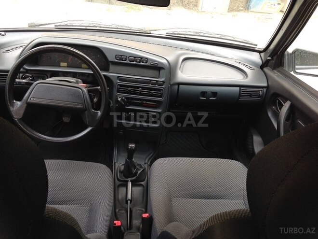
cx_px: 159
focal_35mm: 33
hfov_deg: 55.4
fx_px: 303
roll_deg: -6.8
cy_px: 120
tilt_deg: -29.2
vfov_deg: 42.9
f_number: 2.4
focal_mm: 4.12
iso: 50
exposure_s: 1/60
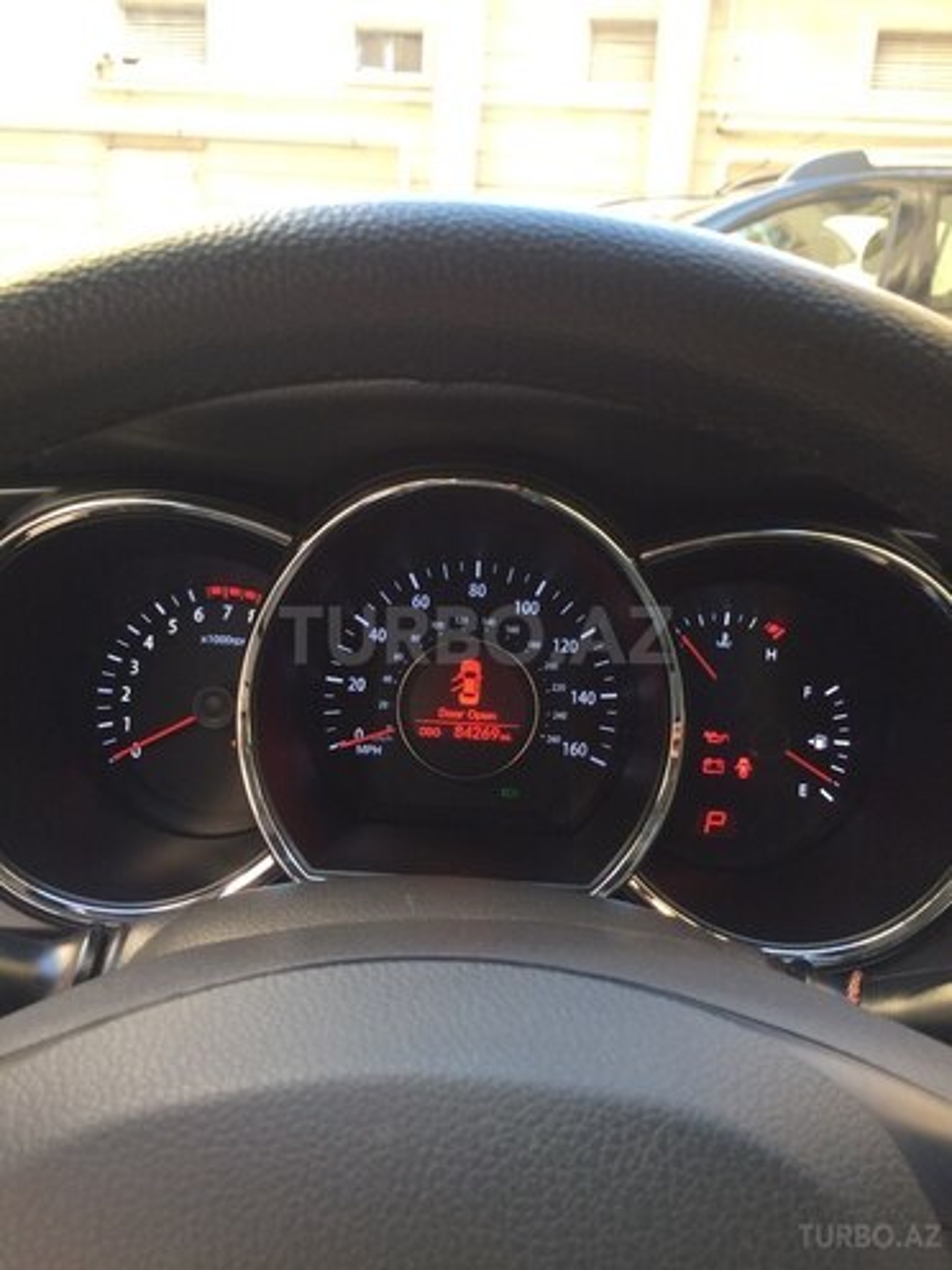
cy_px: 635
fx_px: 1063
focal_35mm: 29
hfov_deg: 48.2
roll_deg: -0.8
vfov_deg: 61.7
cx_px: 476
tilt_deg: -18.2
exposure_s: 1/33
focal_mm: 4.15
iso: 40
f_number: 2.2
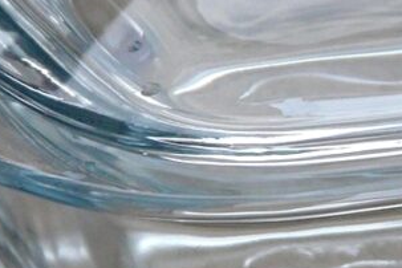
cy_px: 138
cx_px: 405
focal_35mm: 517
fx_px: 5773
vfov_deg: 2.7
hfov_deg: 4.0
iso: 400
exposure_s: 1/250
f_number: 3.6
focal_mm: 24.2
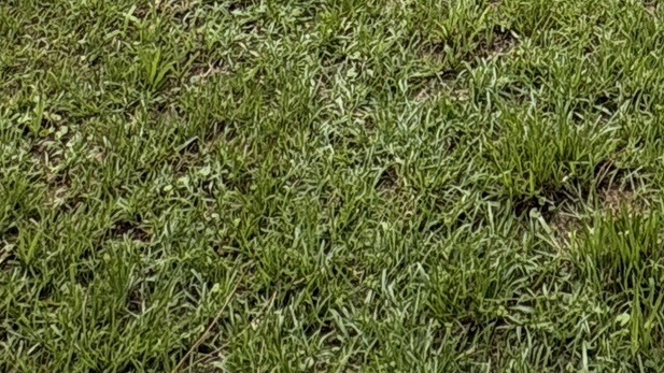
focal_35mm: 76
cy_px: -756
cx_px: 650
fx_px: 1338
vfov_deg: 10.7
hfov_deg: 26.5
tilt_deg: -3.5
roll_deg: +1.6
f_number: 2.2
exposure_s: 1/831
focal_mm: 2.22
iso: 50
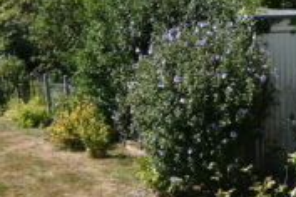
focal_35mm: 87
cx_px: 159
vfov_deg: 15.3
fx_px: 715
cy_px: -21
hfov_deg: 23.4
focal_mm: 10
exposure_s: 1/320
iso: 100
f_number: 7.1
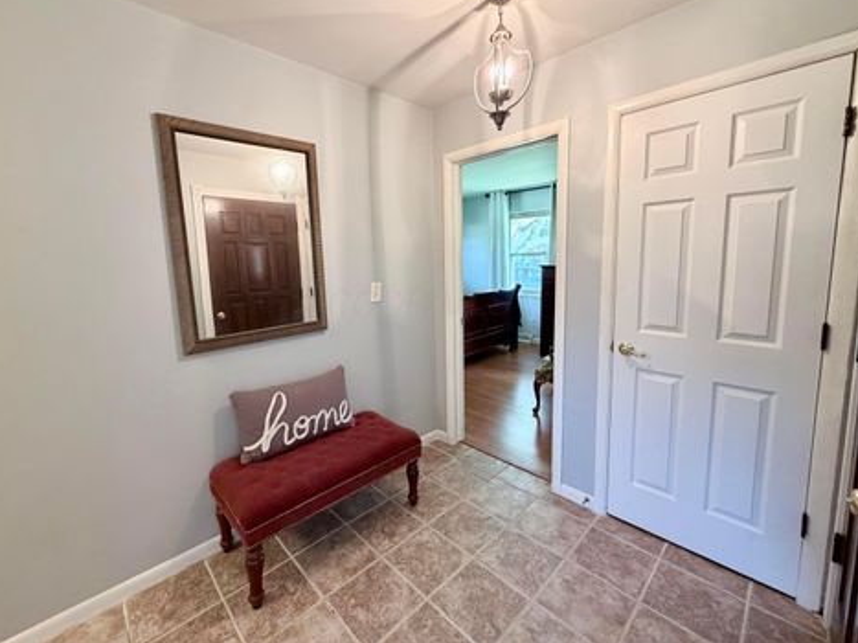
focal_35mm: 15
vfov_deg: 81.6
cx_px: 419
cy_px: 302
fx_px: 372
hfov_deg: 98.2
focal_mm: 2.22
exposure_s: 1/60
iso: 320
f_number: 2.2
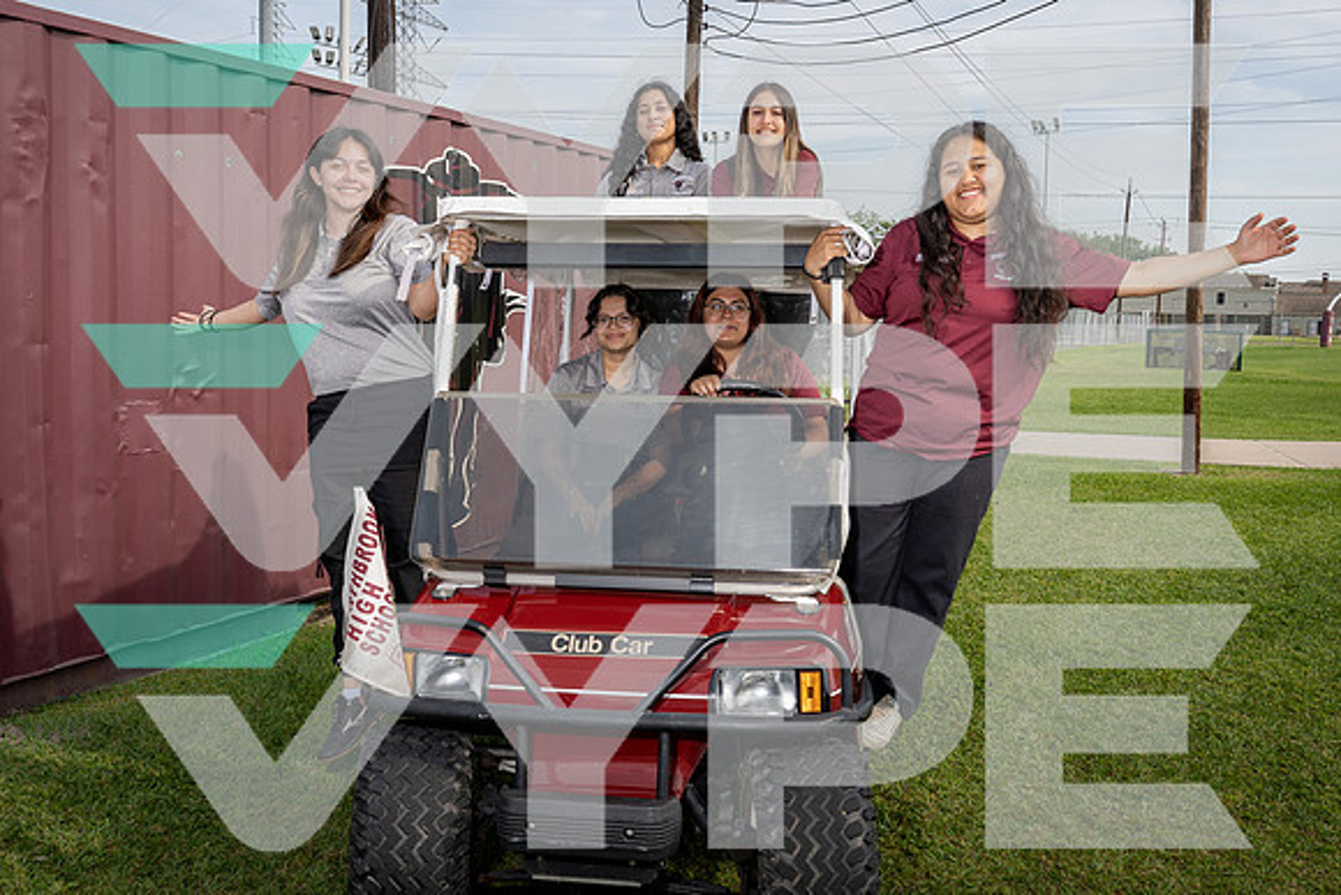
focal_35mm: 35
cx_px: 730
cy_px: 419
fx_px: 1319
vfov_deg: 37.5
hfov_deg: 53.8
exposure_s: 1/250
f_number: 10
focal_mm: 30
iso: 160
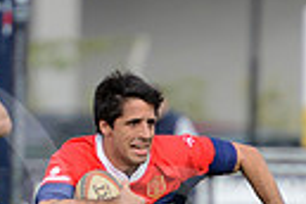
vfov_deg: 1.1
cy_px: 236
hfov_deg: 1.7
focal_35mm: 1218
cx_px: 311
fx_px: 10352
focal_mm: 270
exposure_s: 1/800
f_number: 4
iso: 400
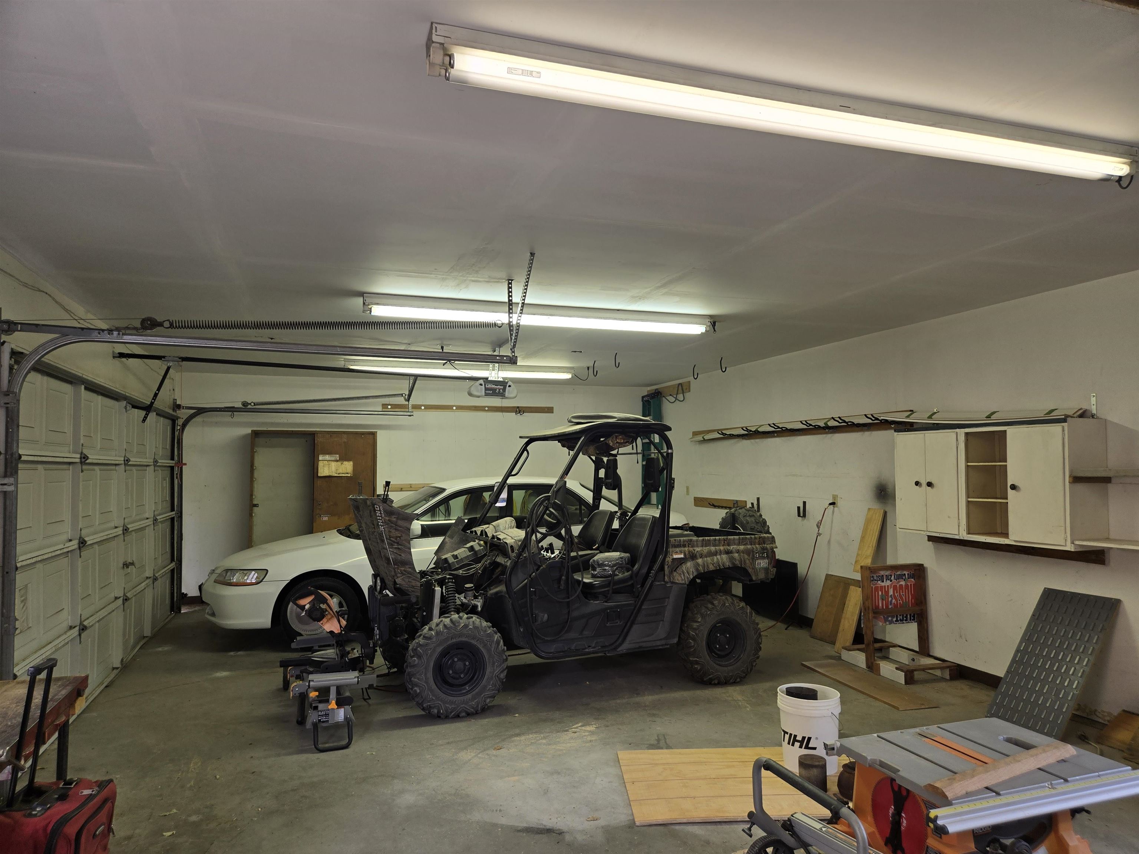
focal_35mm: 23
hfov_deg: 73.9
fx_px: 757
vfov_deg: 58.9
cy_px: 427
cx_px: 570
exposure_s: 1/120
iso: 50
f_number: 1.8
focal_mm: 5.4
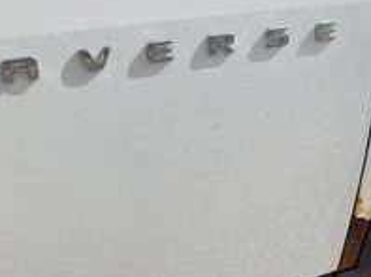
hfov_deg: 30.7
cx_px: 360
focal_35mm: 59
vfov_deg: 24.7
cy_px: 119
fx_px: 631
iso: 25
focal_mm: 3
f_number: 1.8
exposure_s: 1/1984
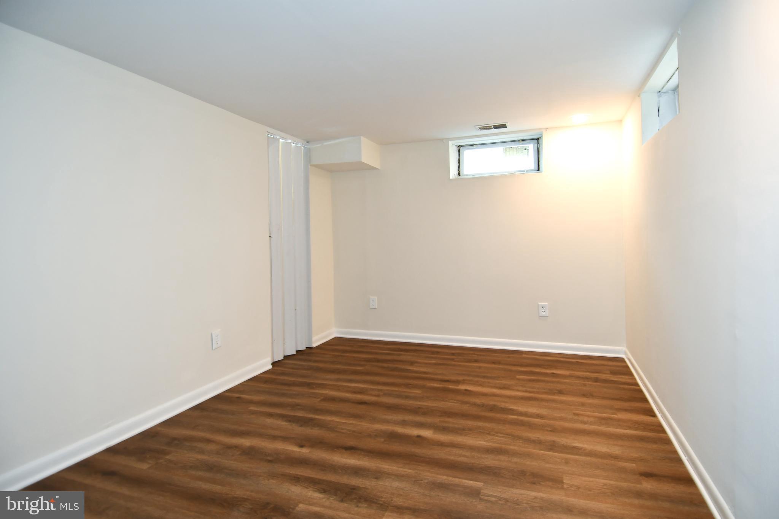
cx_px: 390
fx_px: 389
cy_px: 260
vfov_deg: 67.4
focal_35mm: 18
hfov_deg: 90.0
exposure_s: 1/60
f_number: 4
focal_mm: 12
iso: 450
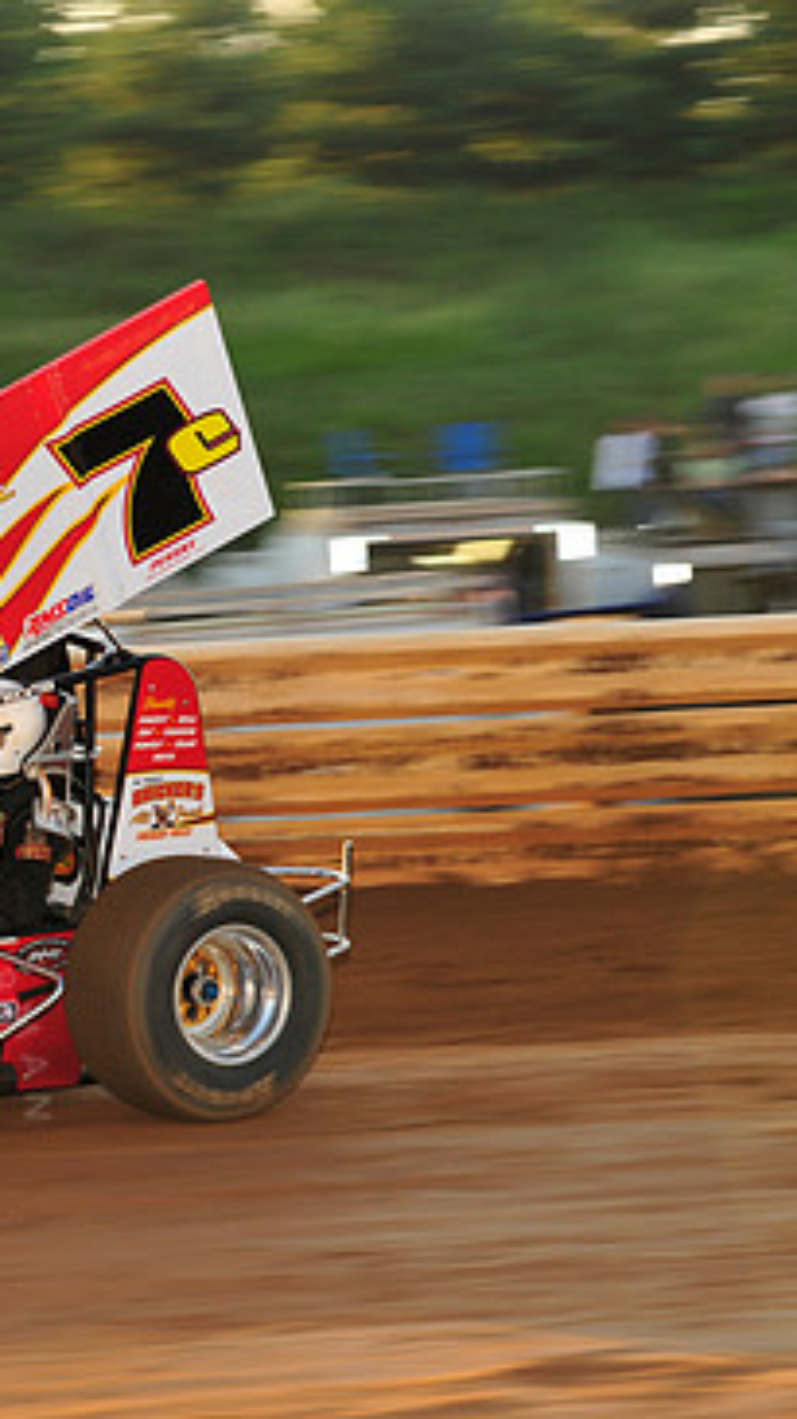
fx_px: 7824
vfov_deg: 10.4
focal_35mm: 208
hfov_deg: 5.8
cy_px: 743
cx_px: -187
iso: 500
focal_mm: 125
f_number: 7.1
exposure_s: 1/320
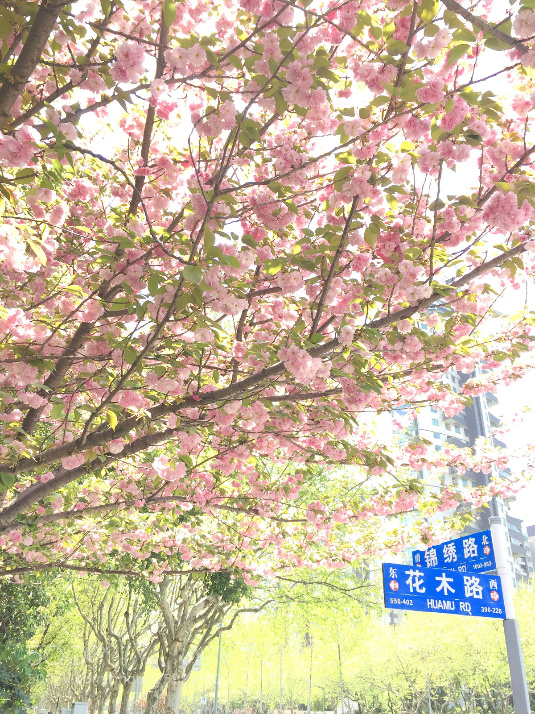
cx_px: 268
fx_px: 598
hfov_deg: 48.2
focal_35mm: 29
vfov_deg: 61.7
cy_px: 357
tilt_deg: +32.1
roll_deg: -1.5
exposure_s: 1/186
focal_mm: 4.15
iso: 32
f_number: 2.2
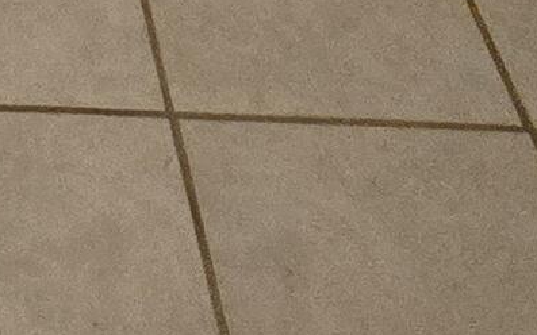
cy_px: -1004
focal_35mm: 104
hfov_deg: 17.3
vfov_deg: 7.9
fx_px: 1522
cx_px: -348
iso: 1250
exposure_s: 1/60
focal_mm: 2.2
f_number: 2.2
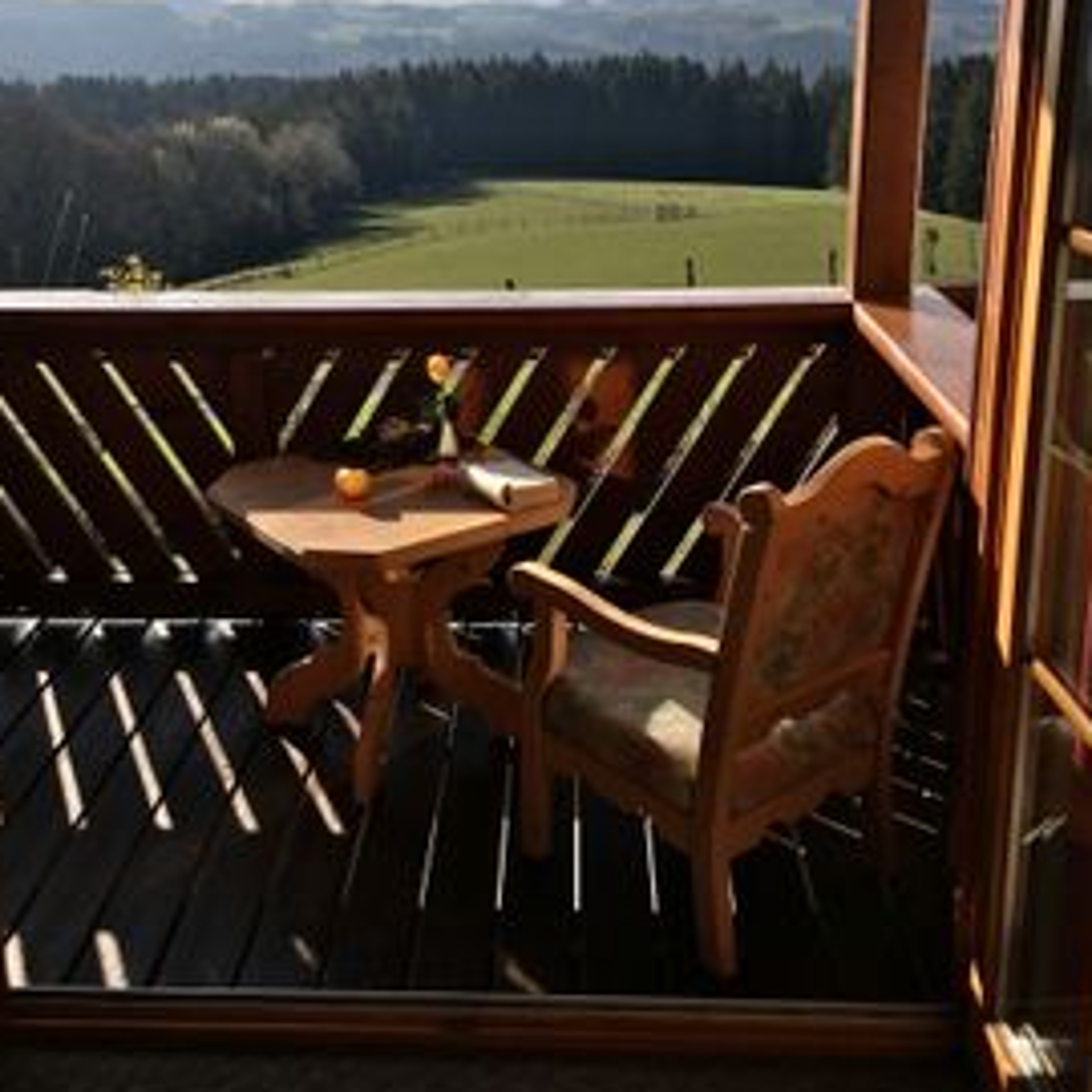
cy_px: 376
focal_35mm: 38
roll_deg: +0.7
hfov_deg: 43.8
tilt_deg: -13.9
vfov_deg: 43.3
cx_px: 514
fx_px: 1356
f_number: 2.2
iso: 25
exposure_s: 1/1672
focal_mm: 4.15
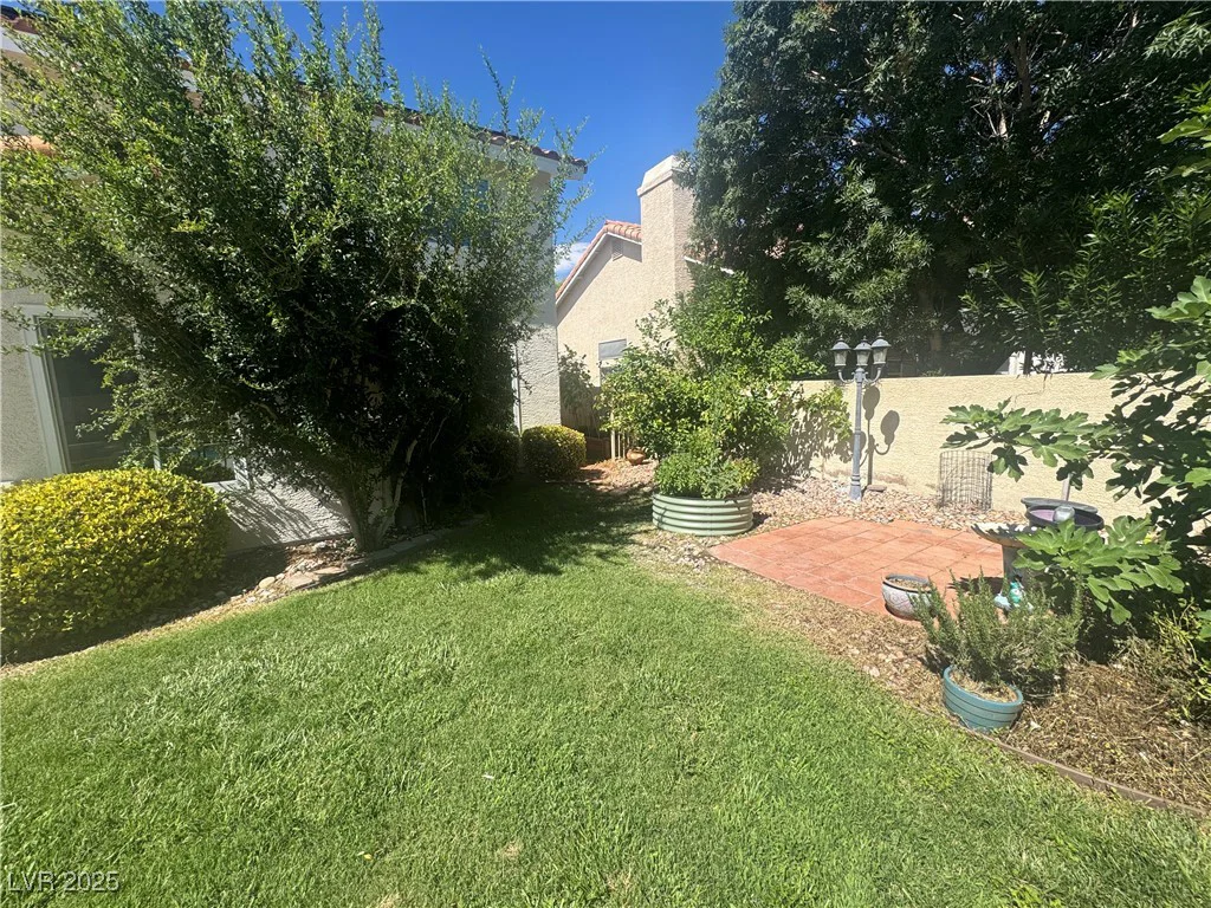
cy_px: 454
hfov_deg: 102.1
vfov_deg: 85.7
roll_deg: +1.4
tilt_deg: -6.8
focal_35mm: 14
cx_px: 606
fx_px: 490
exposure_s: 1/1536
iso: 50
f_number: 2.2
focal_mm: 2.22
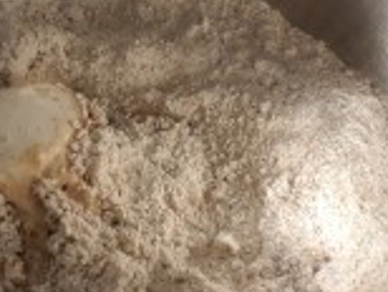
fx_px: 786
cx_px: 134
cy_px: 116
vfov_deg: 21.0
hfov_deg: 27.6
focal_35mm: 70
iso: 200
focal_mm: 3.6
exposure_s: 1/25
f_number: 1.9
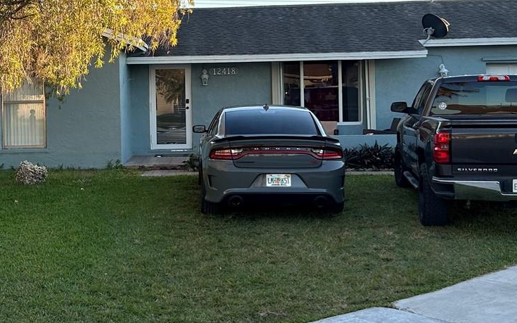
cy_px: 100
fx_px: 845
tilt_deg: +0.4
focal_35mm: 60
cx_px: 165
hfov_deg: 33.7
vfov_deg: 21.5
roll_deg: +1.6
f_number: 1.5
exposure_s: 1/692
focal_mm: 5.7
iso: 50
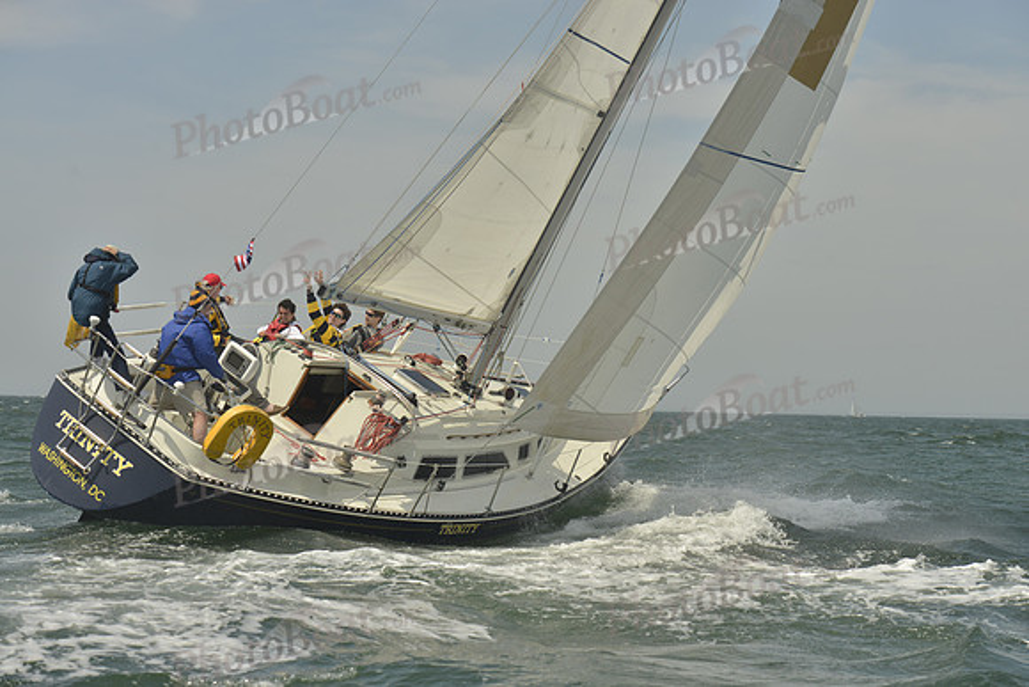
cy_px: 344
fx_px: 2001
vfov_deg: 19.5
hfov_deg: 28.8
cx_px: 514
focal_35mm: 70
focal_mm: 70
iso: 200
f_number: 8
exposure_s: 1/1250
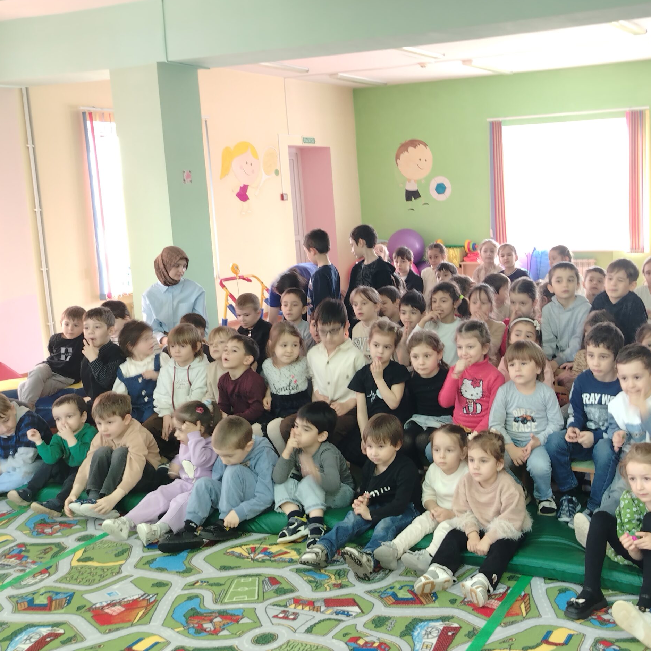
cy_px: 319
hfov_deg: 40.4
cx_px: 437
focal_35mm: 41
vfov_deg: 40.9
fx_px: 872
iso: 100
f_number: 1.75
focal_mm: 5.25
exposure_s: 1/10
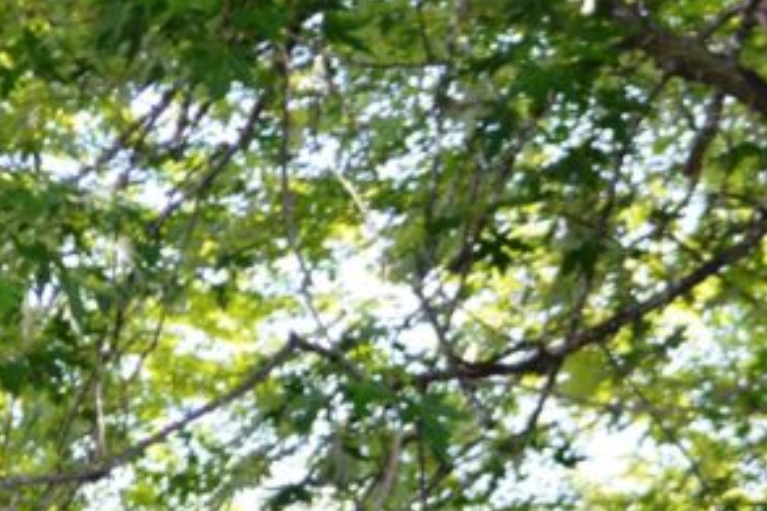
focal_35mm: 184
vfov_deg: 7.3
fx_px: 3918
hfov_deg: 11.2
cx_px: 579
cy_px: 873
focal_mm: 30
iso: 200
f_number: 4.5
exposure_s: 1/125
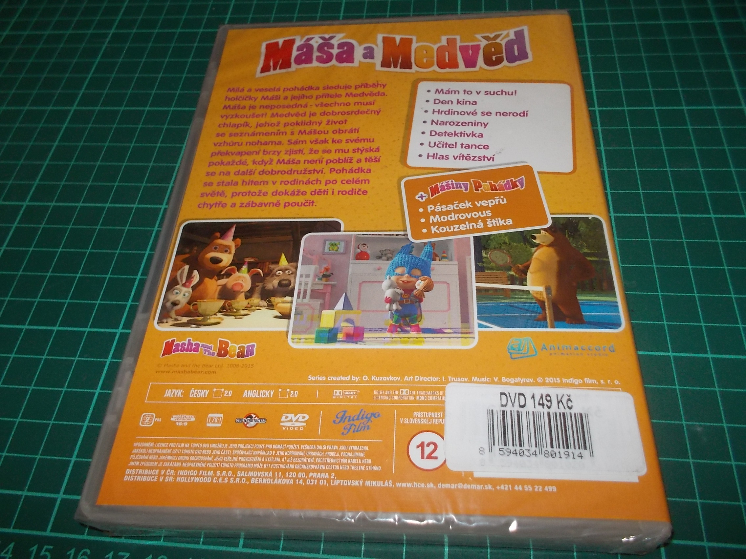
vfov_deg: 48.2
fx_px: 625
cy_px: 280
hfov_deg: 61.7
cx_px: 373
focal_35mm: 29
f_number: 3.3
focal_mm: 4.1
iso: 200
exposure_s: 1/30
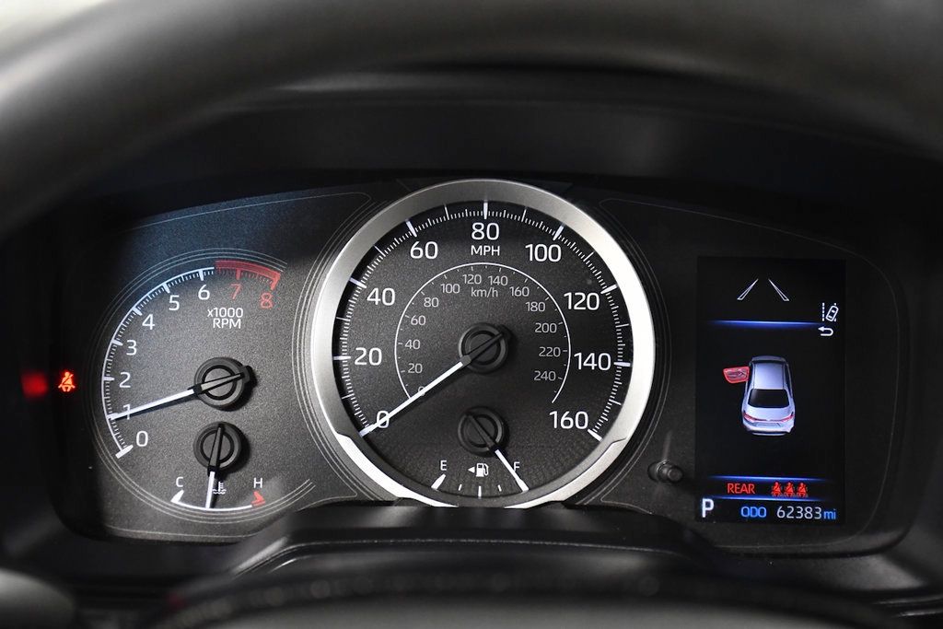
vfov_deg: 21.6
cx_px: 472
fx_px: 1650
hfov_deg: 31.9
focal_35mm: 63
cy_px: 314
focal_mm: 42
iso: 2500
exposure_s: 1/60
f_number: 4.5
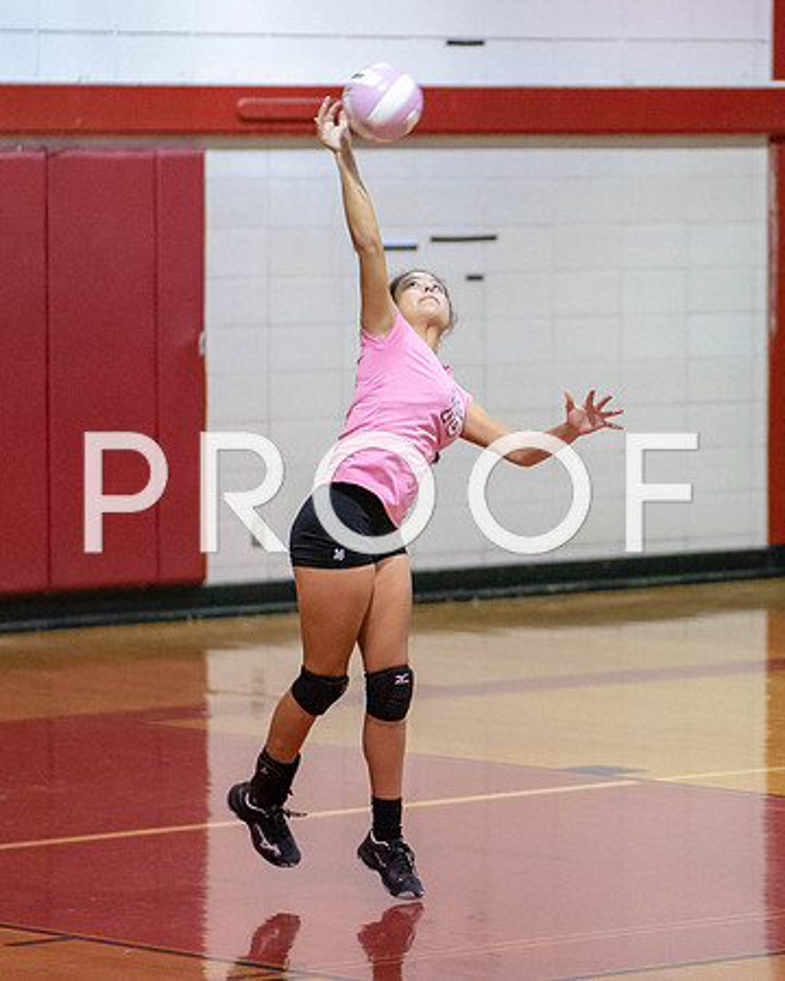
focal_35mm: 210
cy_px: 468
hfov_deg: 7.4
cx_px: 482
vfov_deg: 9.2
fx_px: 6092
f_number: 2.8
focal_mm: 142
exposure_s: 1/750
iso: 6400
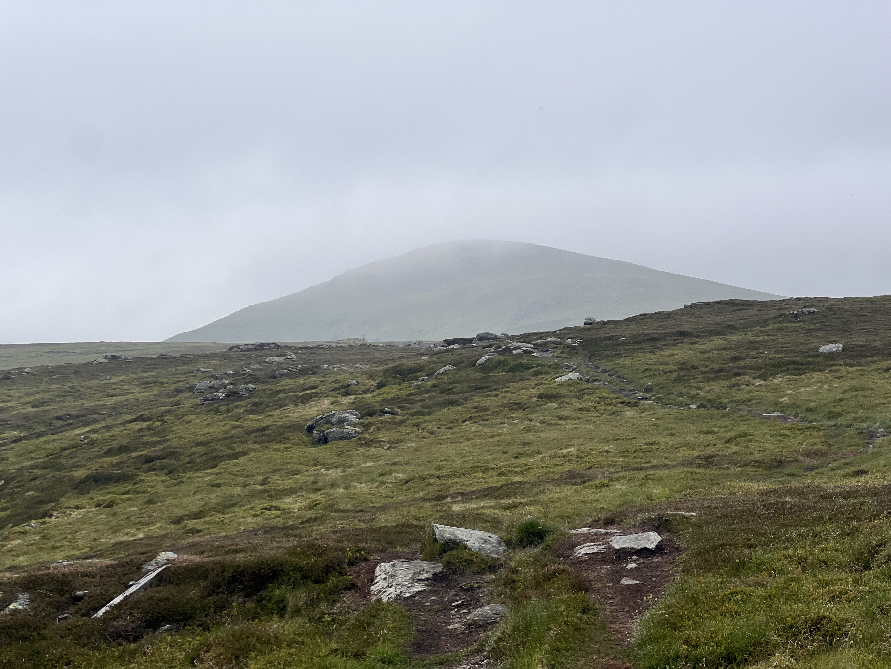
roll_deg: -0.9
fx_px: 1982
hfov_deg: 25.3
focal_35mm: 77
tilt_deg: +1.2
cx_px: 446
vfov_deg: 19.1
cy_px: 334
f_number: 2.8
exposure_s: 1/528
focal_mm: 9
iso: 32
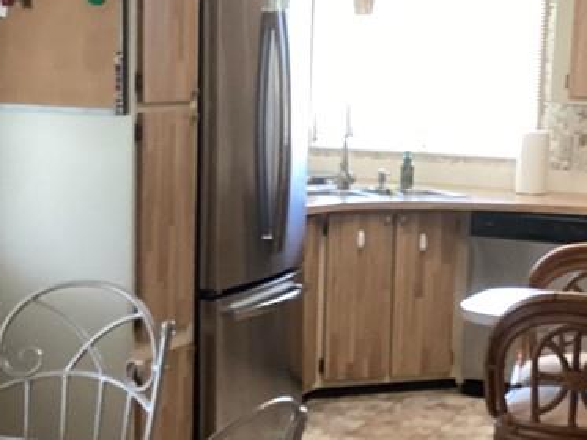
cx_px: 327
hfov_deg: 23.0
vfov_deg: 17.3
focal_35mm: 85
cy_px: 302
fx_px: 1442
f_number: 2.4
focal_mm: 3.3
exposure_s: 1/60
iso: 100
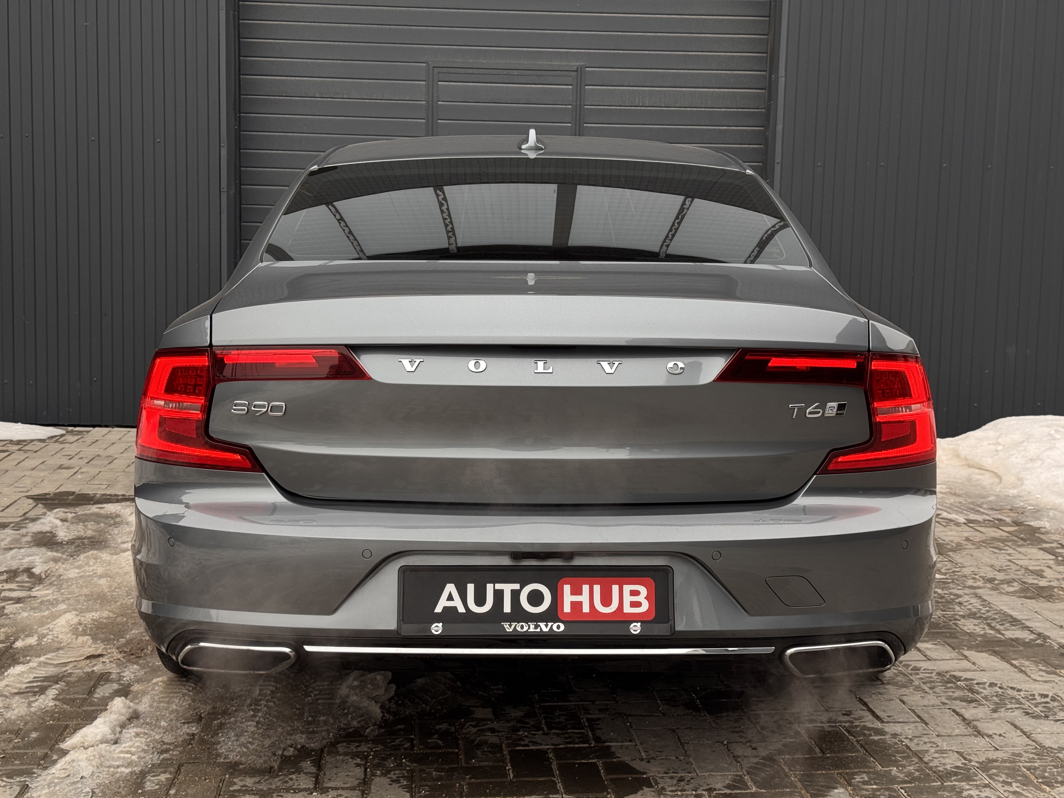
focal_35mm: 48
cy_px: 399
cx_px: 532
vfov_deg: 30.3
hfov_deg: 39.7
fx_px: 1475
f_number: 1.78
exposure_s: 1/854
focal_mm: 6.76
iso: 64
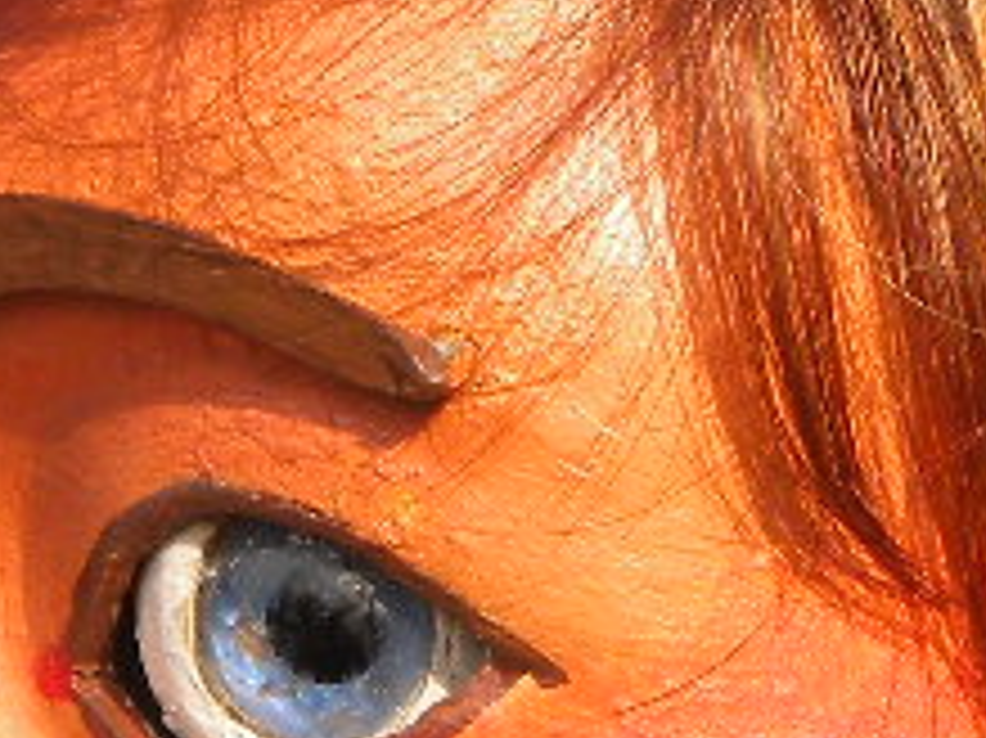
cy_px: 778
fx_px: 10533
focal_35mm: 370
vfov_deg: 4.0
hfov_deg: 5.4
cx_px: 405
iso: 80
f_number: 5.1
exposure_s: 1/206
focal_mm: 14.3
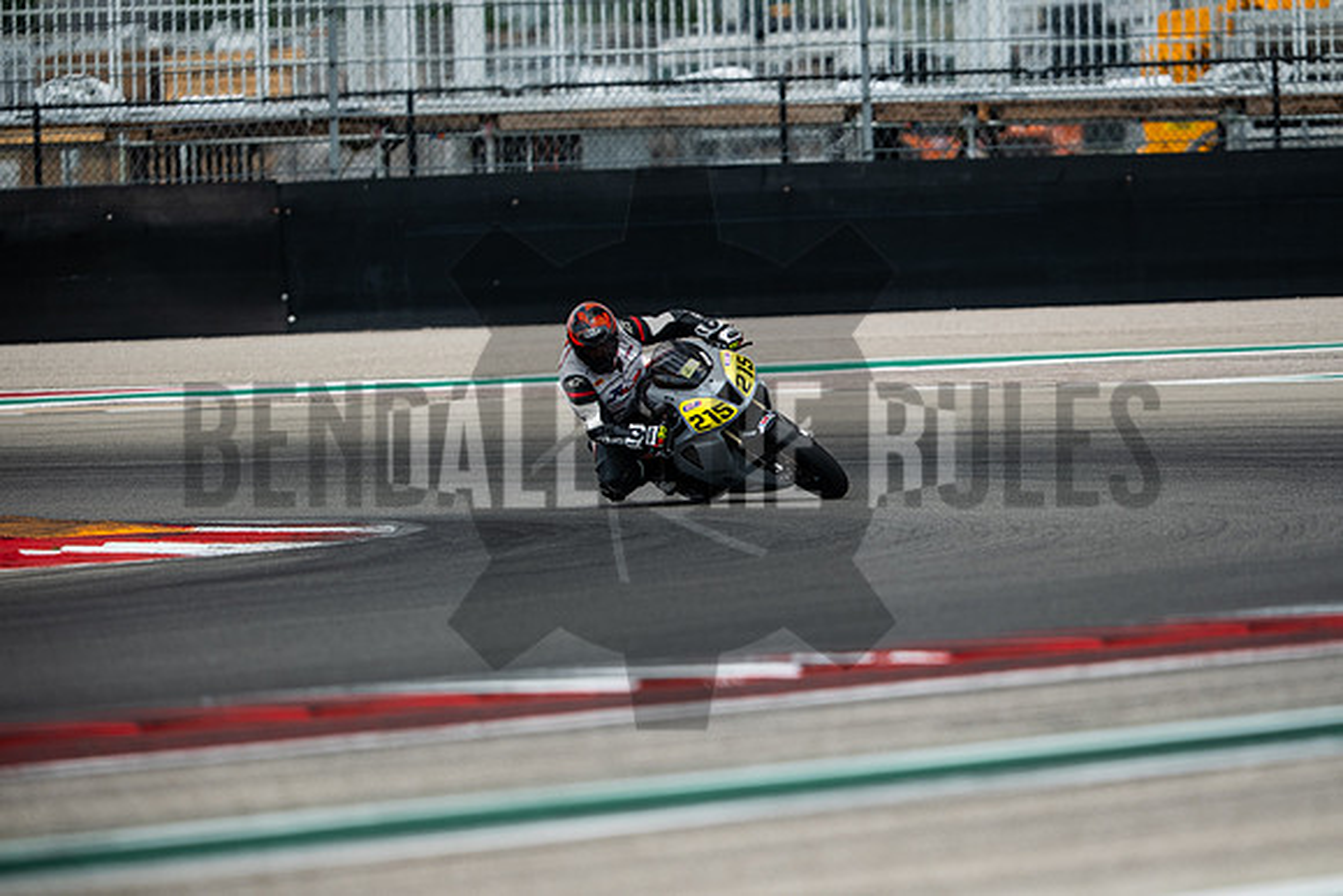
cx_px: 672
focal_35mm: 420
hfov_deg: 4.9
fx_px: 15671
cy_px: 448
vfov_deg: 3.3
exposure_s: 1/1600
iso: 320
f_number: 2.8
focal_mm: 280
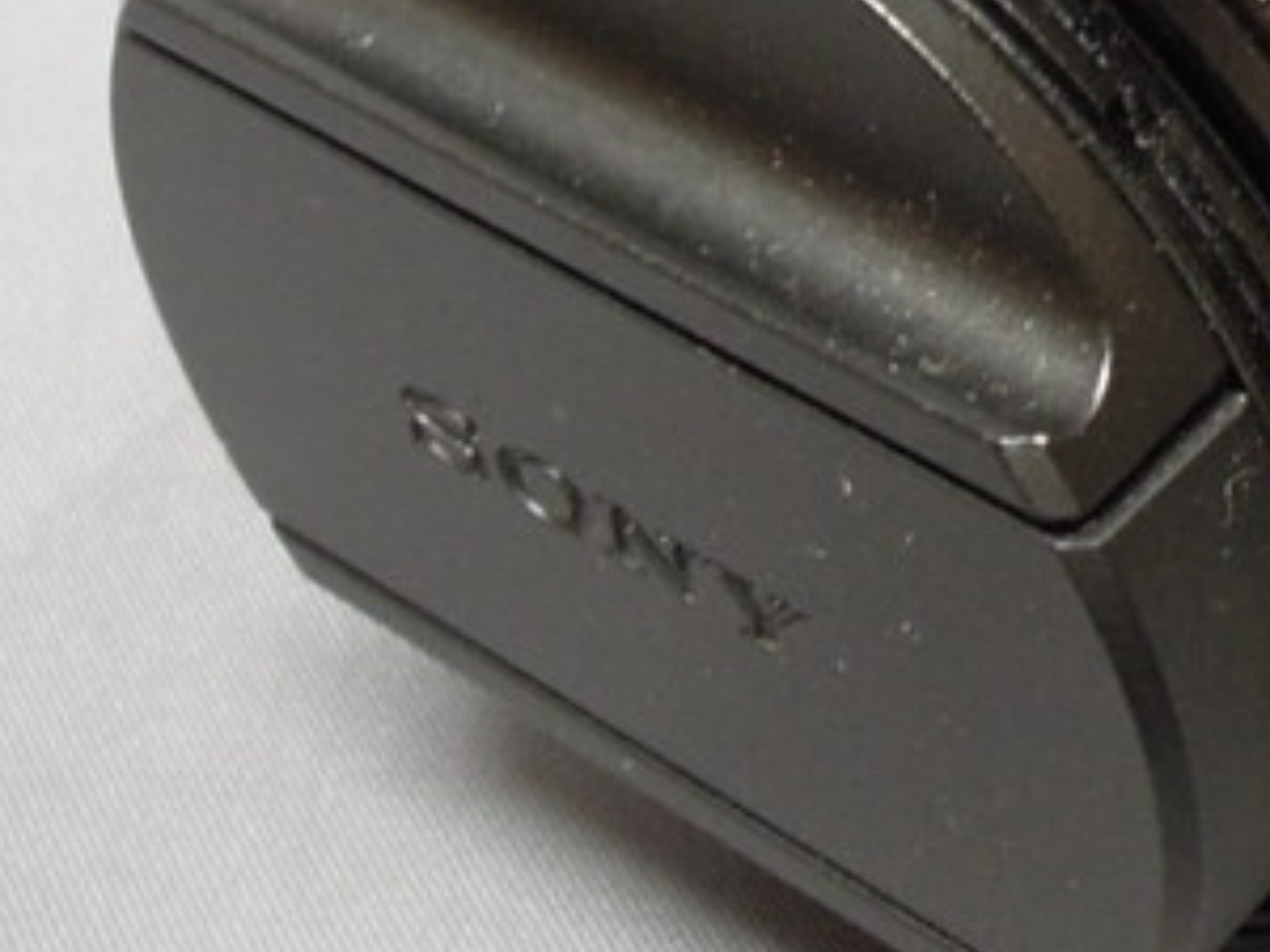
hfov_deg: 19.4
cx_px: 1456
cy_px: -165
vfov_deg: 14.9
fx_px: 3522
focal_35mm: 96
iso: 400
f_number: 4.5
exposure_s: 1/15
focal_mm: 4.3
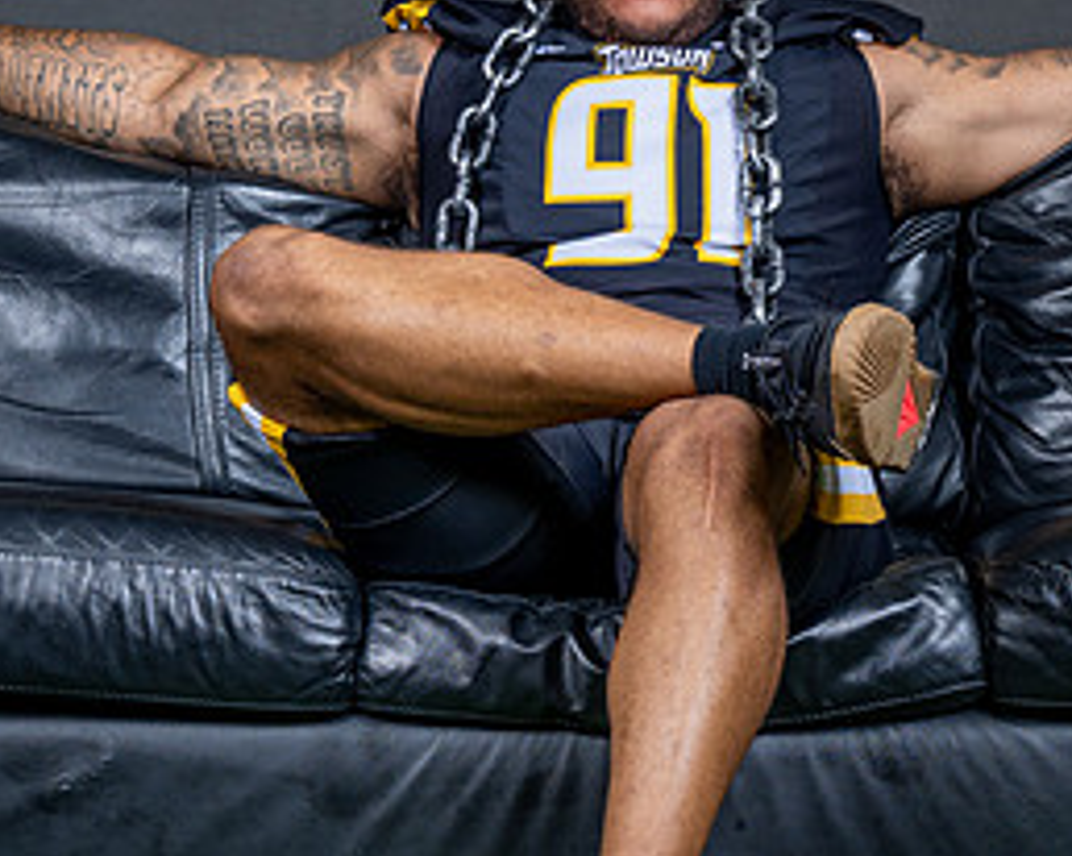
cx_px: 847
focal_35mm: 170
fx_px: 5390
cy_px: 374
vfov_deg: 9.1
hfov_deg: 11.3
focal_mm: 57
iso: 100
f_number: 6.3
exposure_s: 1/200
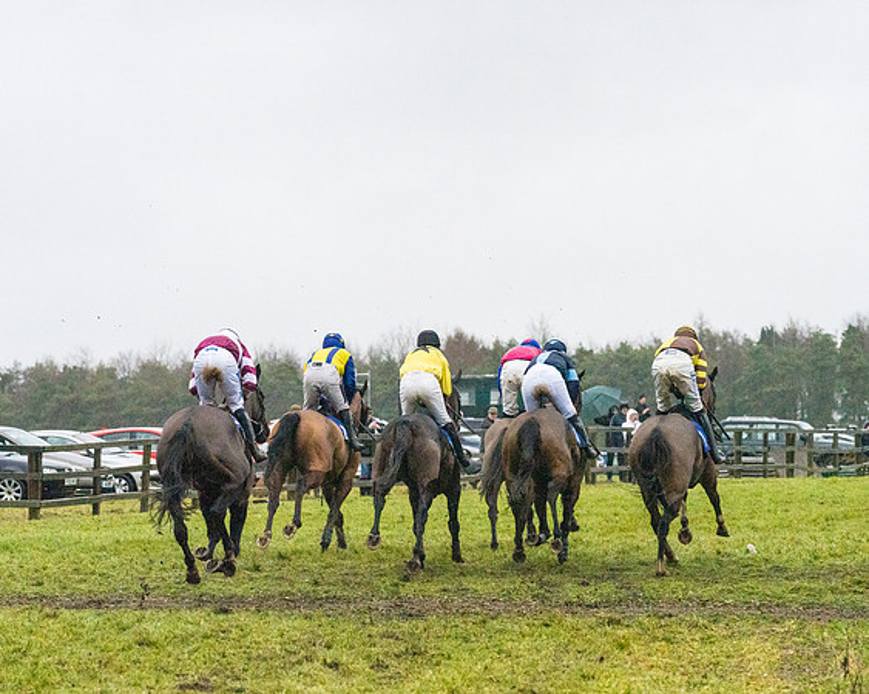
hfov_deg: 9.3
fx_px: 5314
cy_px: 304
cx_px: 512
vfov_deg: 7.5
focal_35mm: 207
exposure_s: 1/4000
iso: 5000
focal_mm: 135
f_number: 4.5
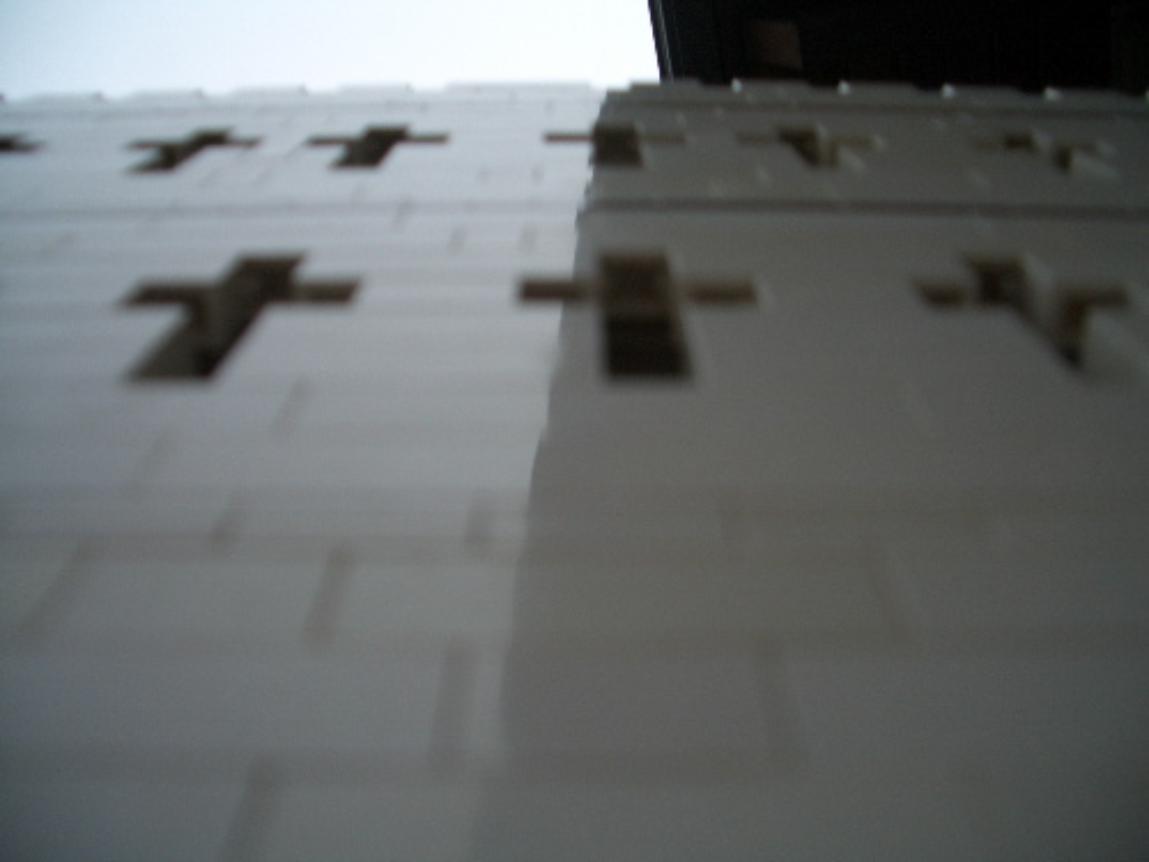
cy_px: 431
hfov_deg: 52.6
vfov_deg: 40.7
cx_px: 574
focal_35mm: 35
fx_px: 1162
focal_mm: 5.8
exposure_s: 1/200
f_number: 2.6
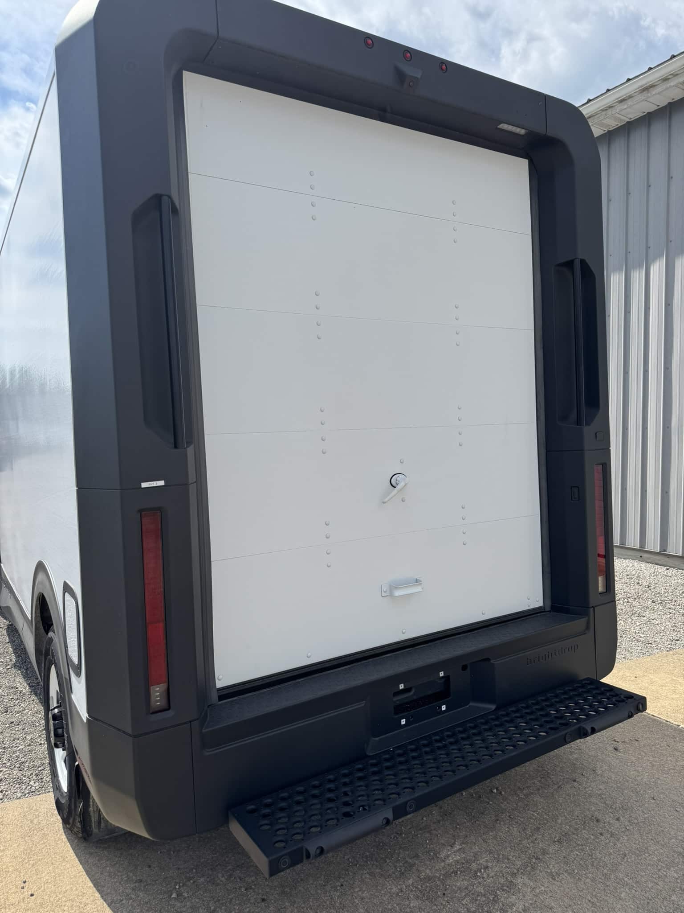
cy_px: 456
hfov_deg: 56.8
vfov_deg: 71.6
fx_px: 632
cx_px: 342
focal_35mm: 24
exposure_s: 1/4049
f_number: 1.78
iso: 80
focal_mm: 6.76
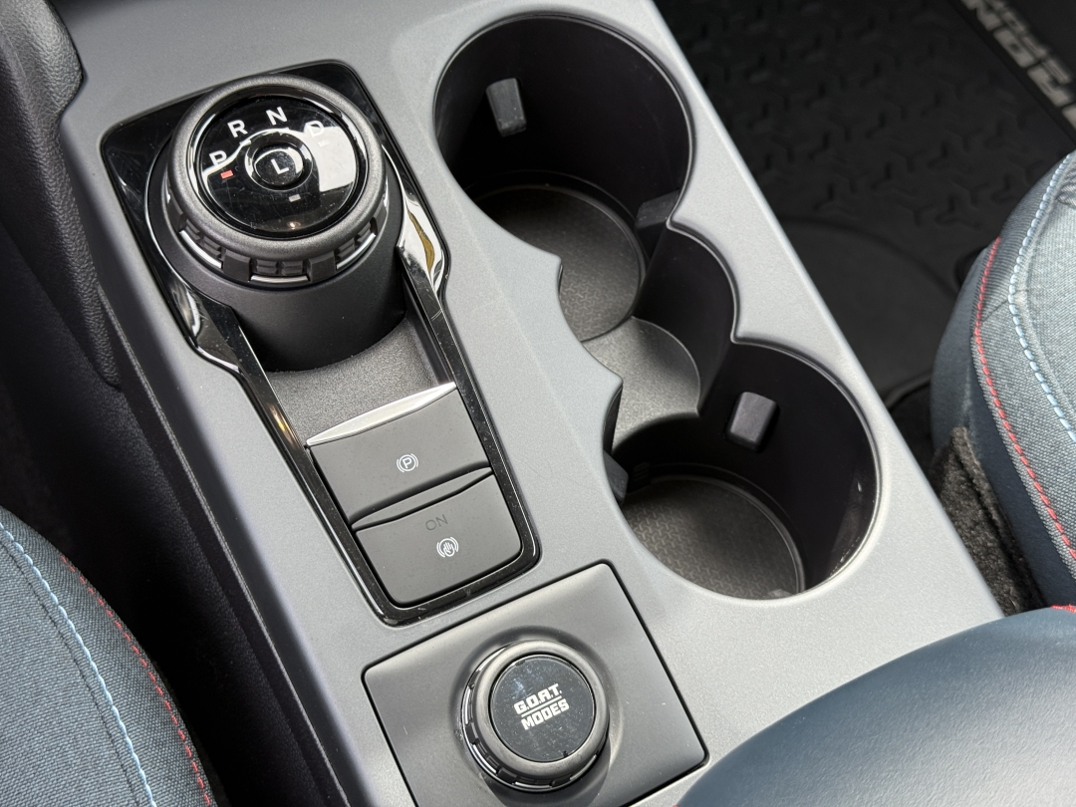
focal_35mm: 48
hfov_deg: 39.7
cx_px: 538
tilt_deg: -58.9
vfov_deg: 30.3
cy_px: 404
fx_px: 1492
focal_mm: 6.76
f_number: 1.78
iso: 50
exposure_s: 1/137
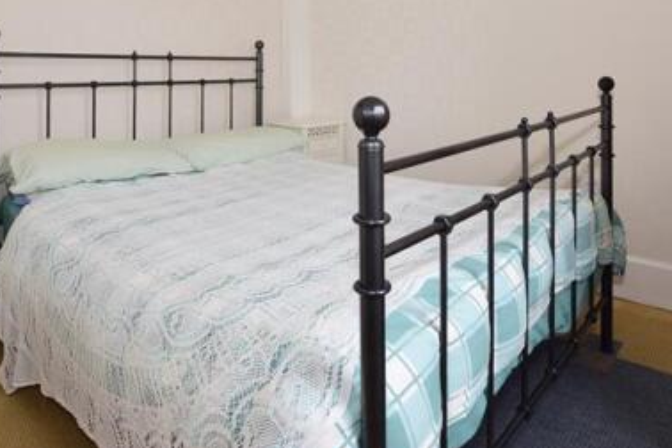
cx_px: 347
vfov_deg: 46.0
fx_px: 485
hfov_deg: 69.4
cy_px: 67
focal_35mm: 26
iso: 400
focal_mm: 10
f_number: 5.6
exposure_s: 1/100
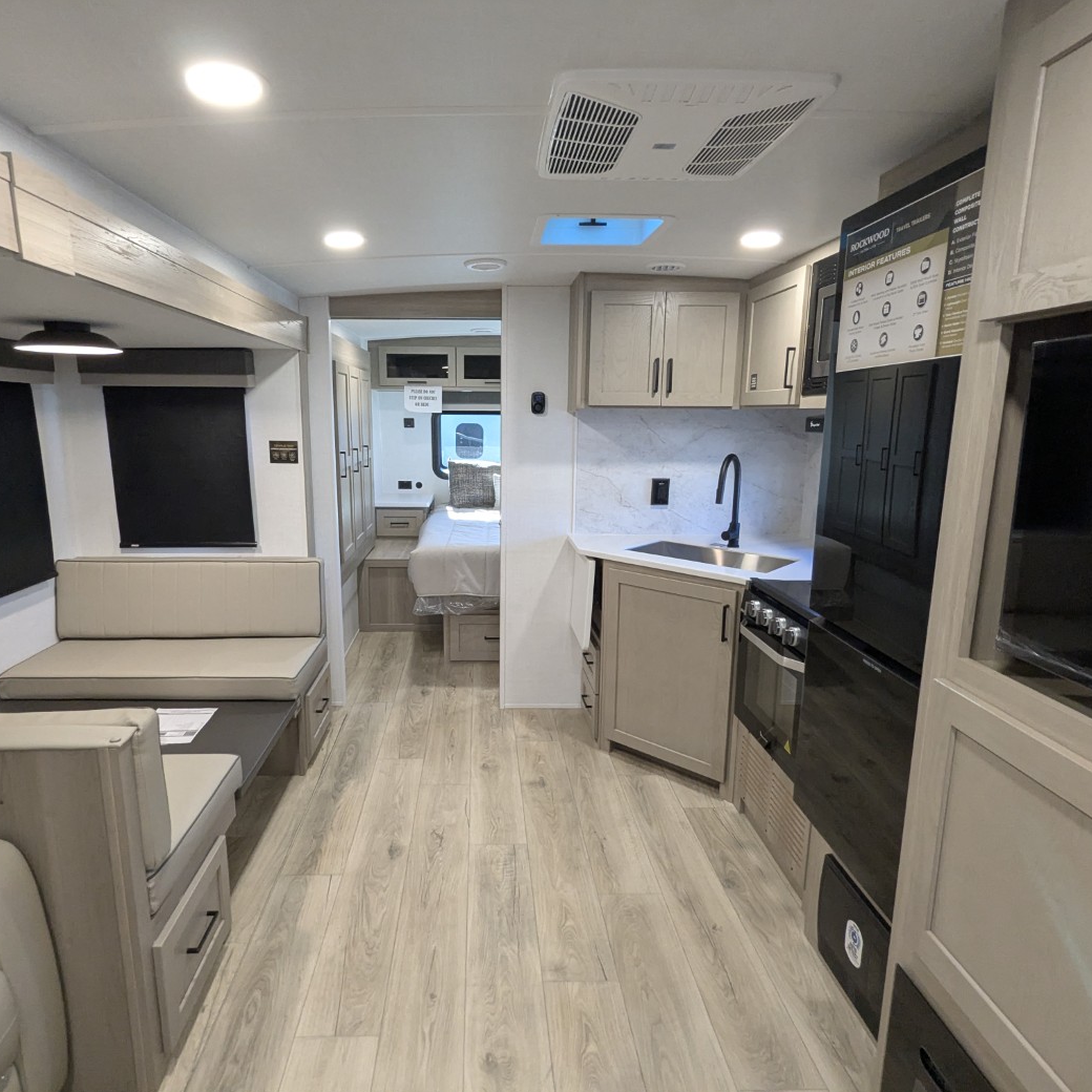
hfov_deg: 77.5
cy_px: 549
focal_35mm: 19
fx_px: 678
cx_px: 500
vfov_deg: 77.7
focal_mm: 2.35
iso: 335
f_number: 2.2
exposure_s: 1/77
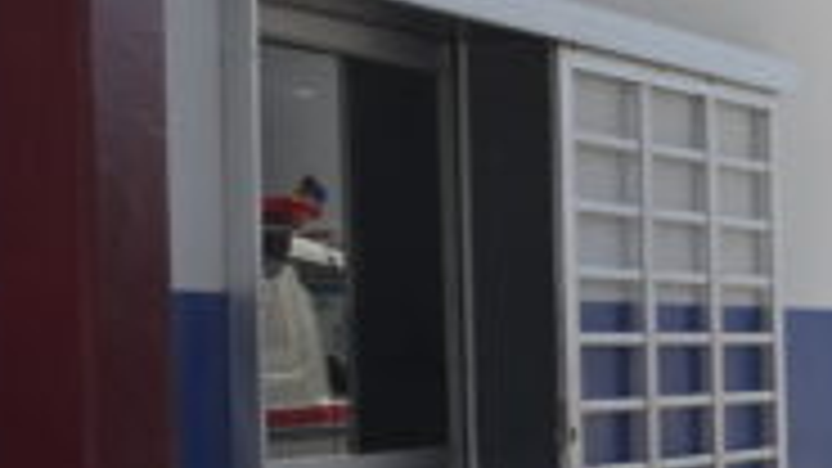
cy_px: 385
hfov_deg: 14.7
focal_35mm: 130
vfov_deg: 9.3
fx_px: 2868
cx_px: 1426
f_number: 8
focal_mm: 22
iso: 125
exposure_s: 1/250
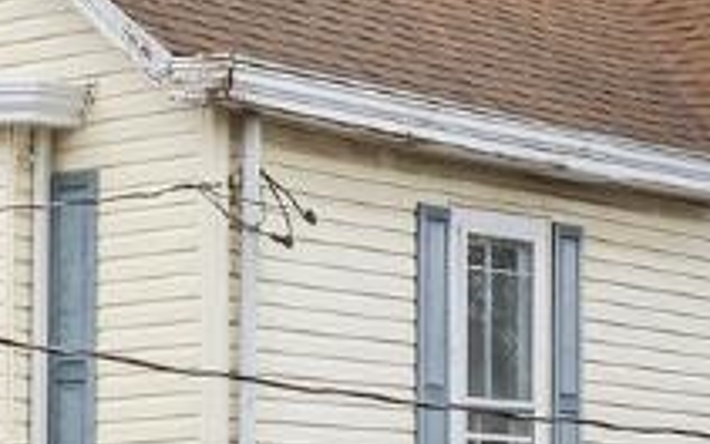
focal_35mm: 159
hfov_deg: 12.9
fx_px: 3077
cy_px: 641
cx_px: -101
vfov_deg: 8.1
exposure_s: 1/1000
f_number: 2.8
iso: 120
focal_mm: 8.38
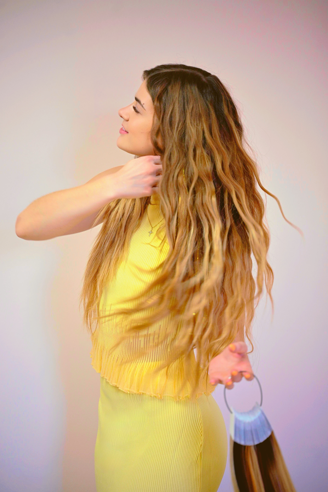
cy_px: 246
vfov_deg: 19.5
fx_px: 1435
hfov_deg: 13.0
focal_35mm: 105
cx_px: 164
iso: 360
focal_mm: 105
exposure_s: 1/125
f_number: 2.8
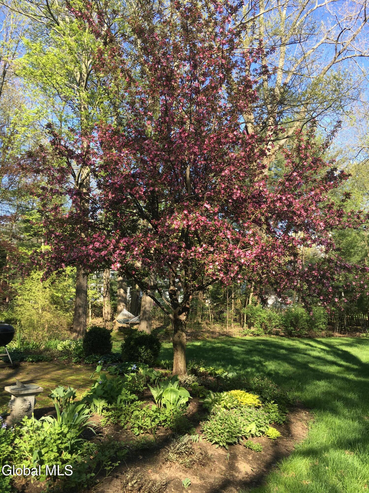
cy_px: 246
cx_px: 184
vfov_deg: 61.7
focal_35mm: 29
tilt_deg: +6.9
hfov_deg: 48.2
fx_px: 412
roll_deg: +1.4
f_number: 2.2
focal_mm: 4.15
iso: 25
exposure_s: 1/329
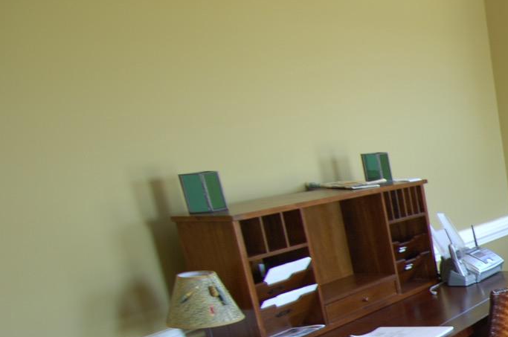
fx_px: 761
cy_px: 384
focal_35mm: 54
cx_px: 749
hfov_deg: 27.0
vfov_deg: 23.2
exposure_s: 1/15
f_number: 4
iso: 100
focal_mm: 12
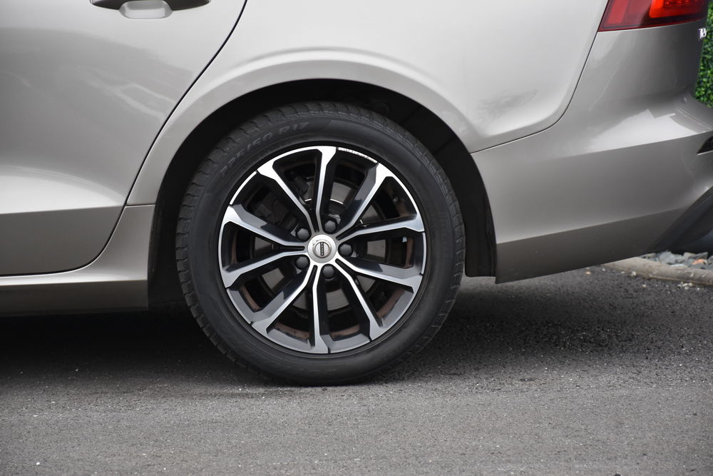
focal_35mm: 150
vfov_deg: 9.2
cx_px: 356
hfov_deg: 13.7
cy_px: 238
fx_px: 2971
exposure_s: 1/125
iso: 900
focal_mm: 100
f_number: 5.6
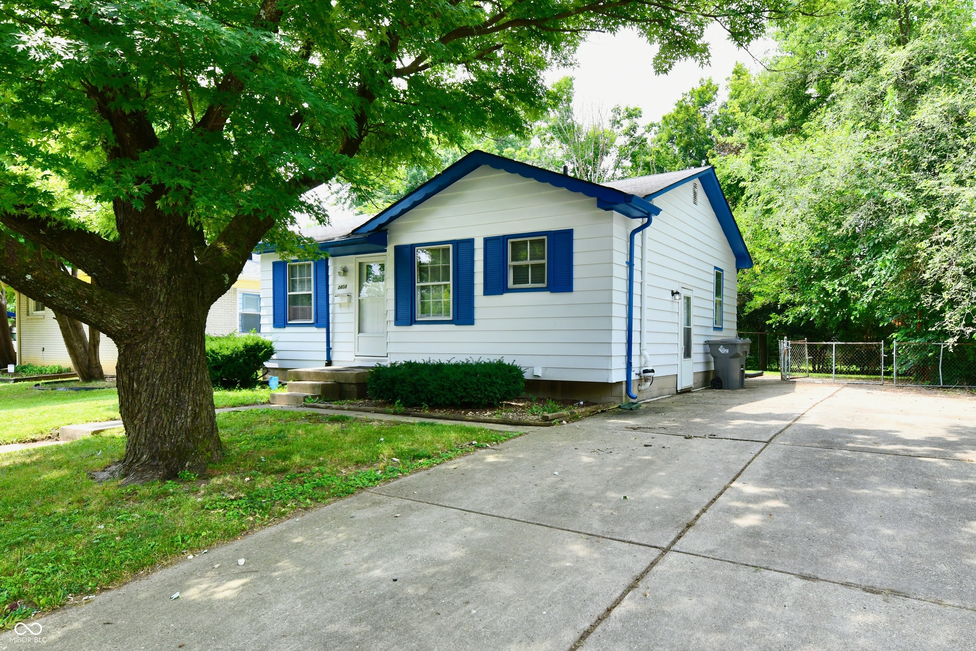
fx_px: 407
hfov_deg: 100.4
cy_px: 326
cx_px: 488
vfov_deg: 77.3
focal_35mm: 15
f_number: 9
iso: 640
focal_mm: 15
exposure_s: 1/320
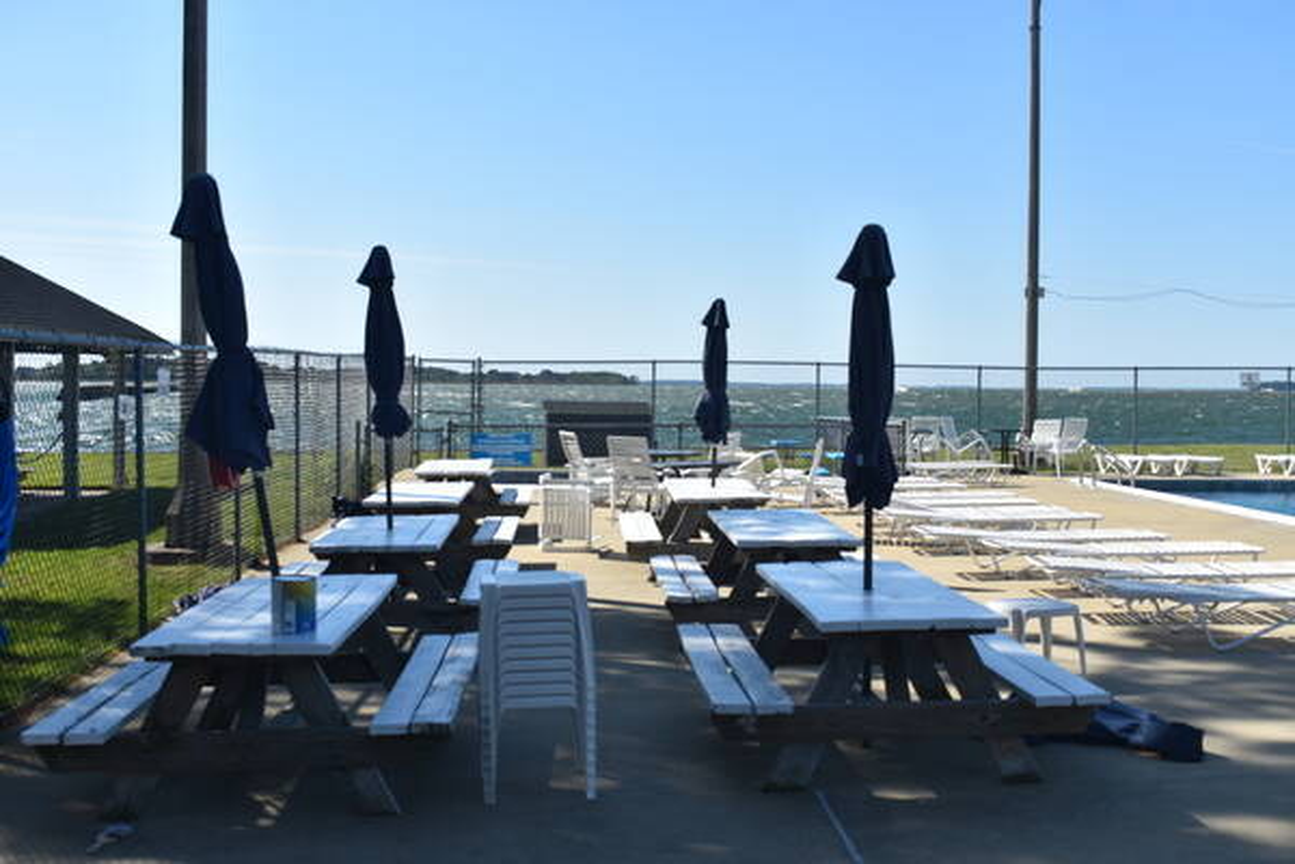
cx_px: 648
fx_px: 1511
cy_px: 432
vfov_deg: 31.9
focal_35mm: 42
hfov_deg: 46.4
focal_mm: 28
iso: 100
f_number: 9
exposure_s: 1/320
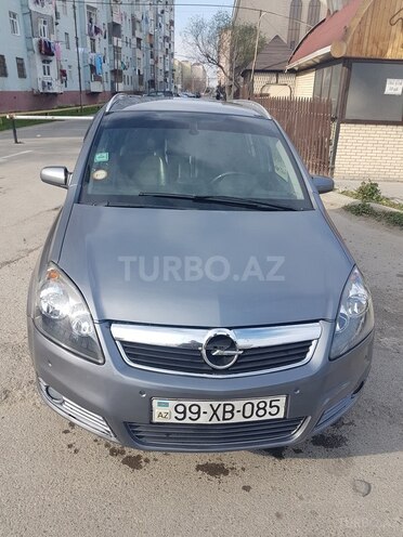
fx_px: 404
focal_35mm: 26
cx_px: 202
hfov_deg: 53.1
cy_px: 268
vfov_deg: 67.3
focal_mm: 4.2
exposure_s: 1/948
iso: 40
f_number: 1.7
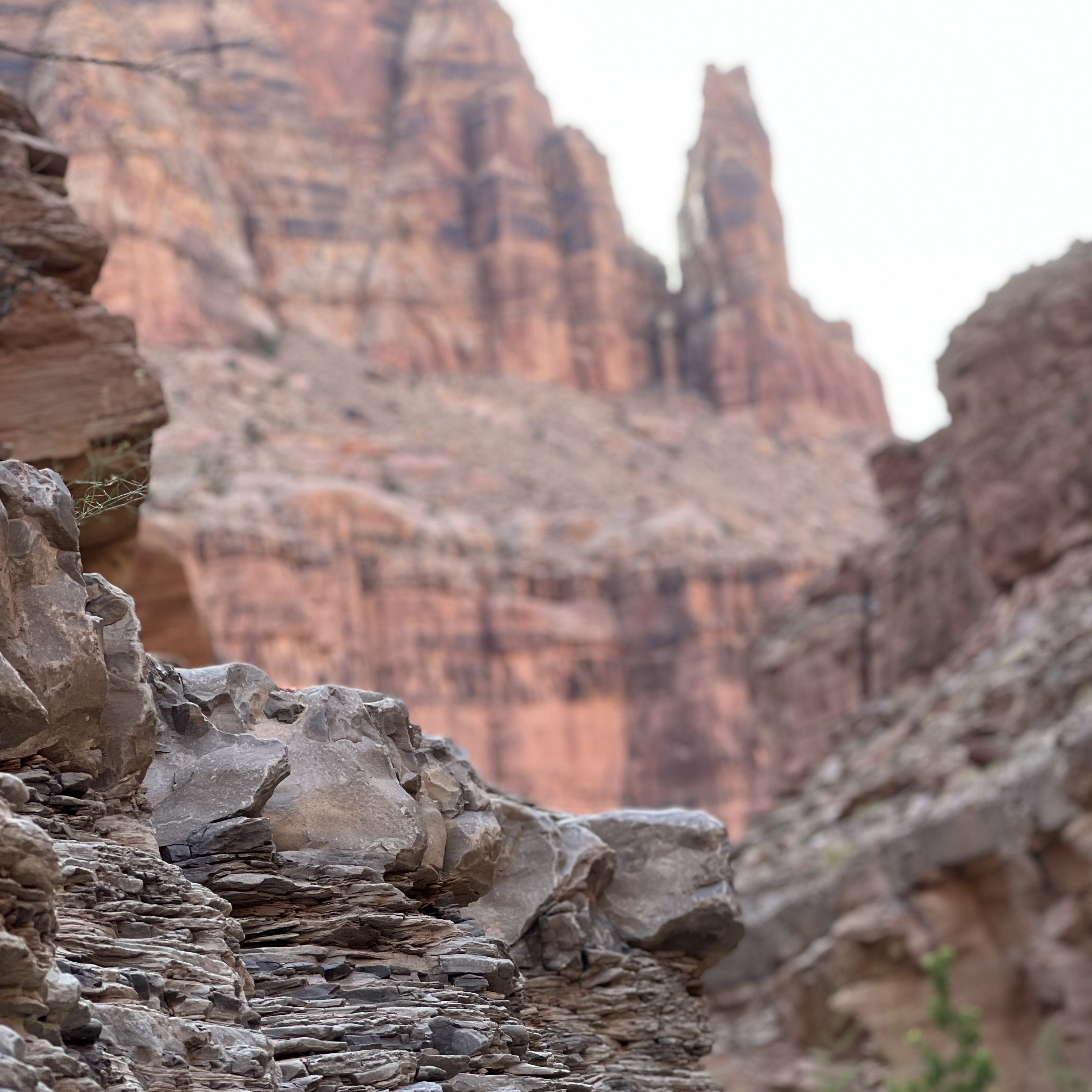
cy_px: 719
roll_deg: +5.6
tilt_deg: +9.6
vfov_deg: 19.0
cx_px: 547
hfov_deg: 19.1
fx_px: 3248
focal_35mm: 91
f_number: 2.8
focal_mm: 9
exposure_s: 1/121
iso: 80
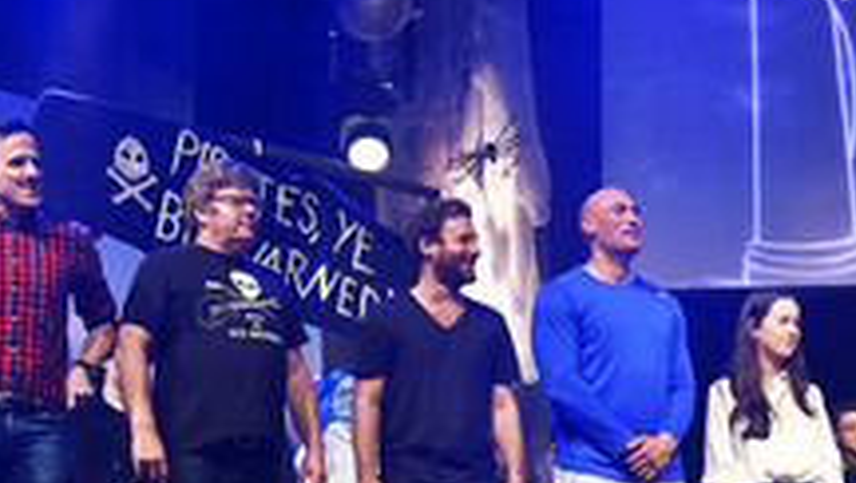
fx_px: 2181
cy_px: 340
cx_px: 398
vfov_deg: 12.6
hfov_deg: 22.2
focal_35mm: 96
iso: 3200
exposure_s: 1/125
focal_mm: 44
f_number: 5
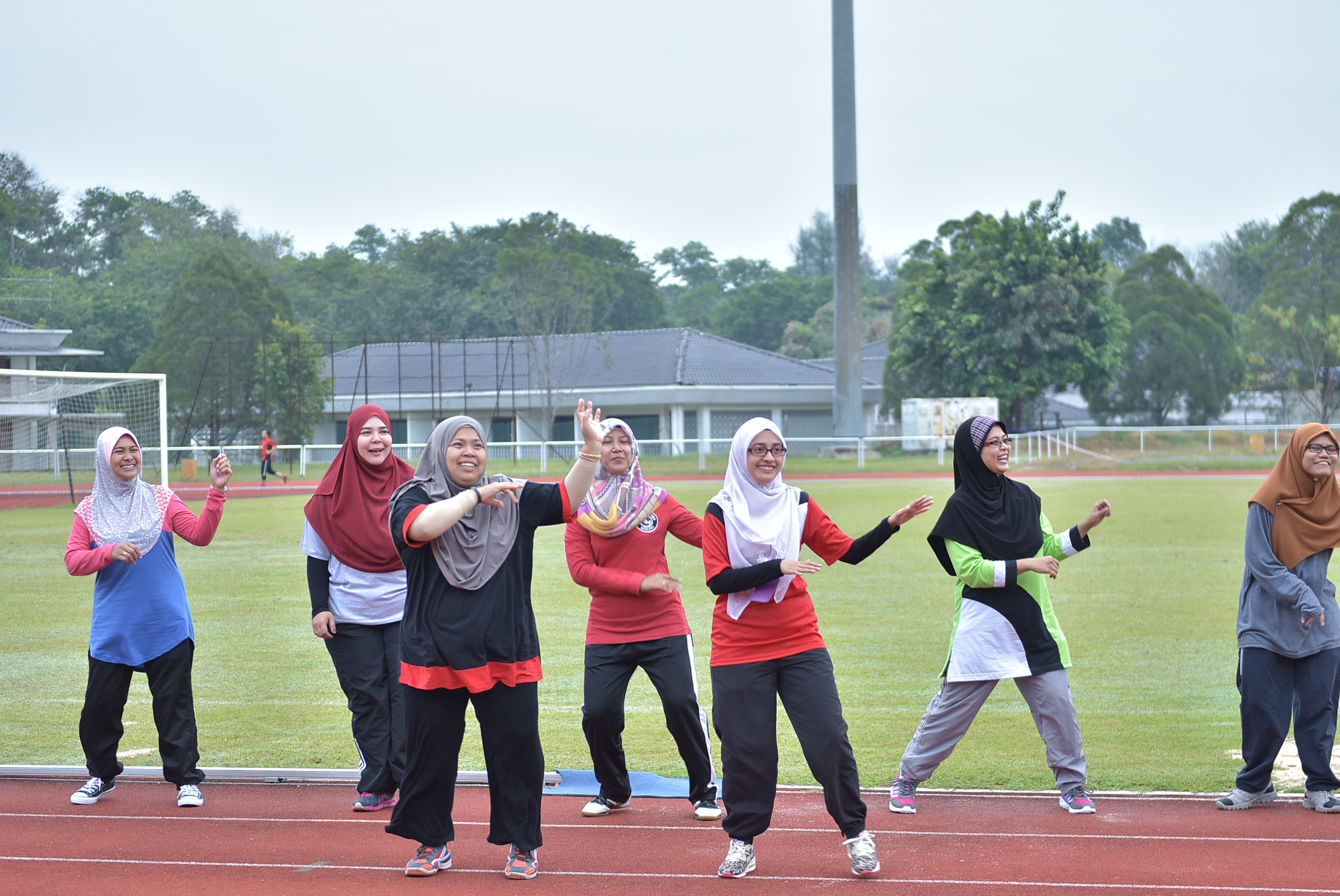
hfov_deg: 26.0
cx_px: 670
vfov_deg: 17.5
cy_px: 448
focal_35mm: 78
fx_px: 2905
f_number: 2.8
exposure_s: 1/200
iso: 100
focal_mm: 52
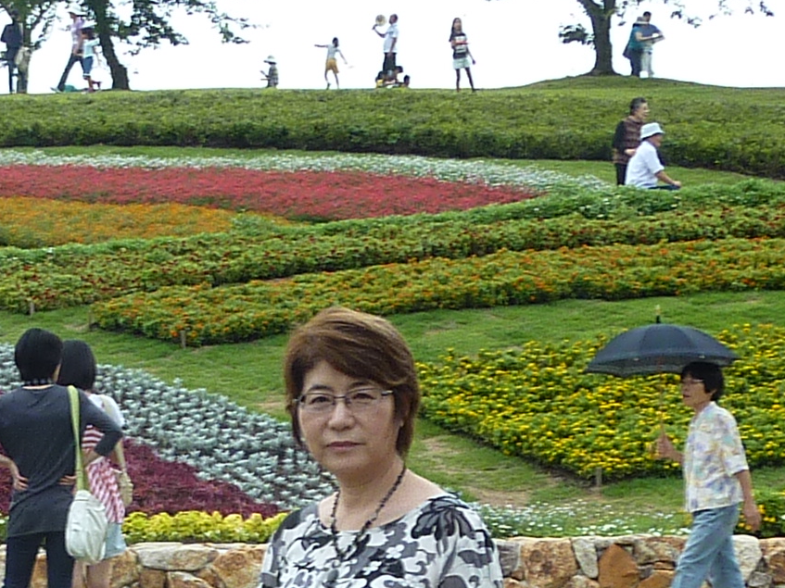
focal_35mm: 133
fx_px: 3016
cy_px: 656
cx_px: 50
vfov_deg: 11.0
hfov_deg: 14.6
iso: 80
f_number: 4
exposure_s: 1/250
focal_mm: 5
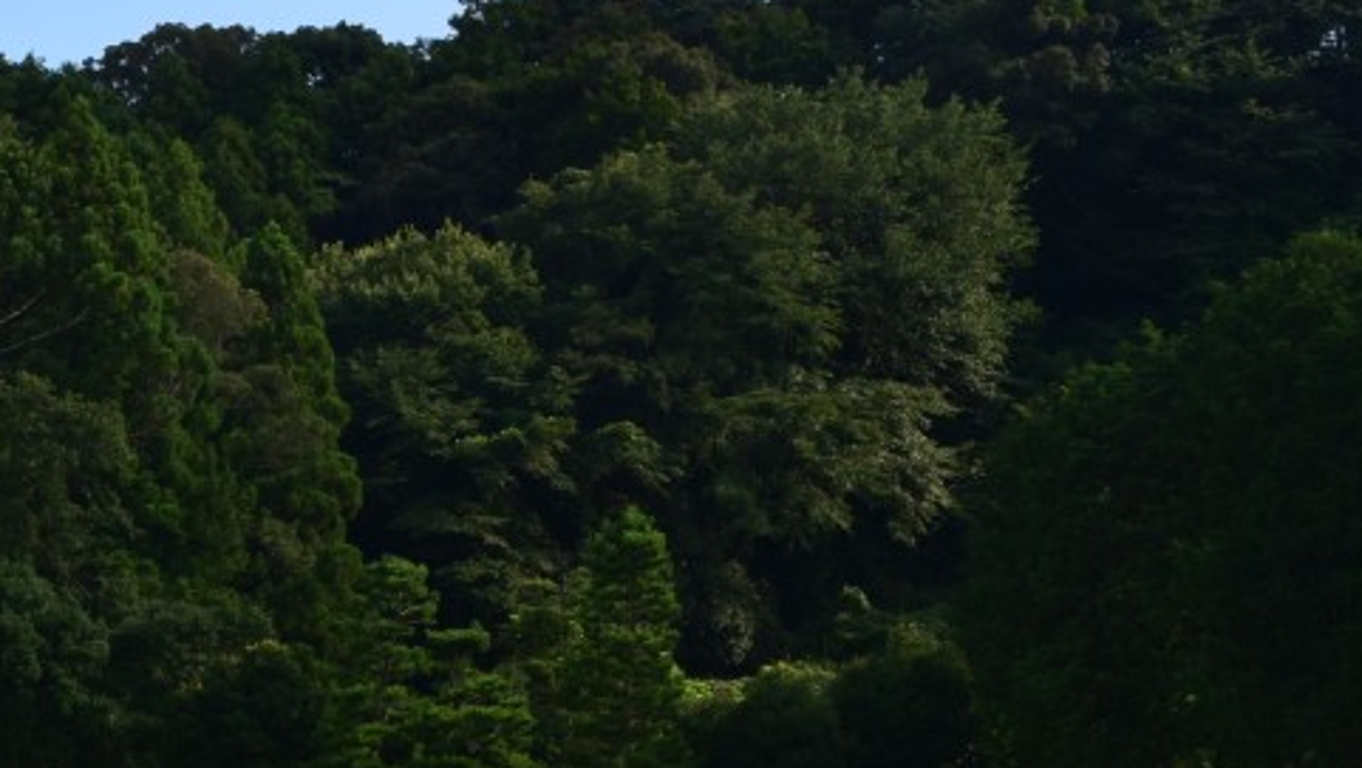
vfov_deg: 12.9
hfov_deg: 21.0
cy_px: 836
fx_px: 3324
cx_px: -430
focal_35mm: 92
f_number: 11
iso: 400
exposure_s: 1/400
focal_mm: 22
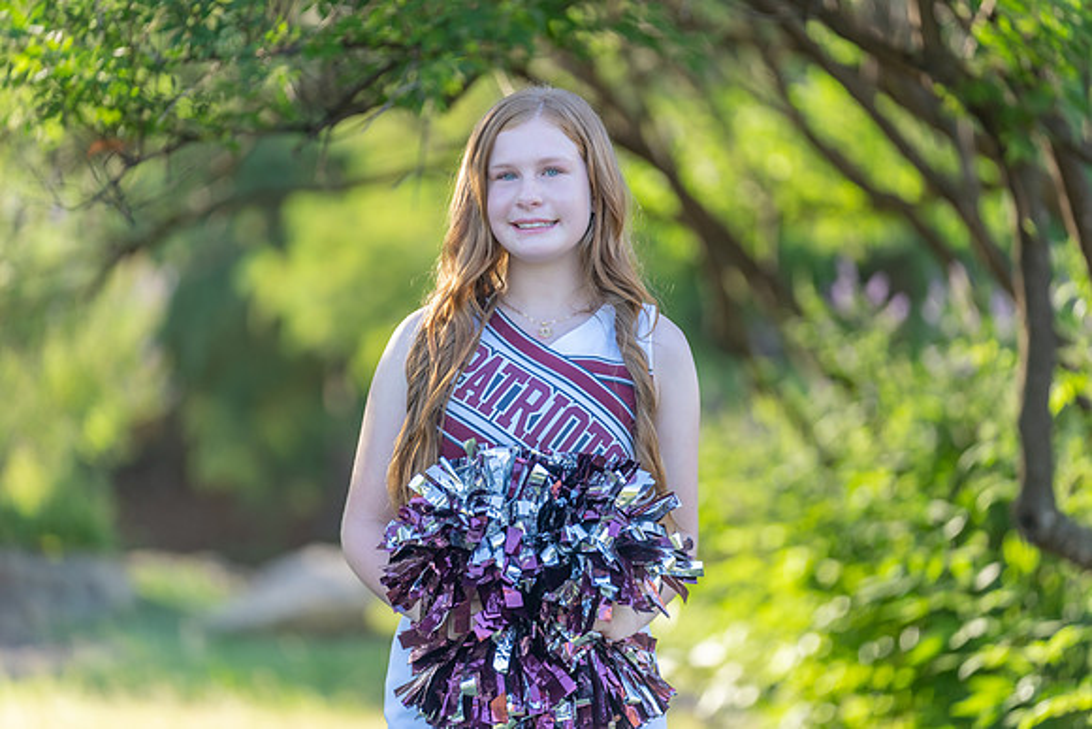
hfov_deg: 12.7
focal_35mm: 162
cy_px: 364
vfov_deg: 8.5
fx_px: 4915
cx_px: 546
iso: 160
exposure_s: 1/320
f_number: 2.8
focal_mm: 162
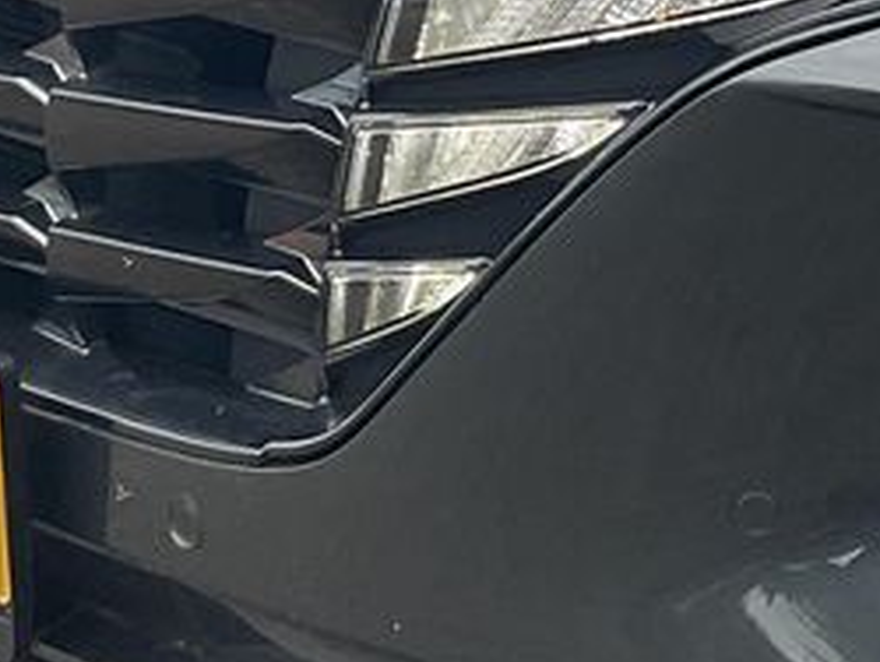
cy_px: -197
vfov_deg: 10.5
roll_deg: +0.1
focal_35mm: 139
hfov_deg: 13.5
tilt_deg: -11.7
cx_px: 1250
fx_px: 3537
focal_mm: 3
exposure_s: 1/412
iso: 16
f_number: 1.8
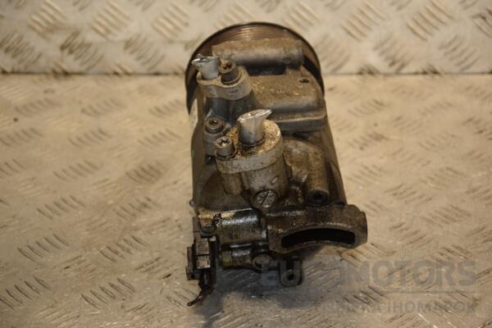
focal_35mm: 99
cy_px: 164
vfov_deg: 13.8
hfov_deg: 20.6
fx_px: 1353
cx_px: 246
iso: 800
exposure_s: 1/160
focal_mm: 66
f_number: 5.3
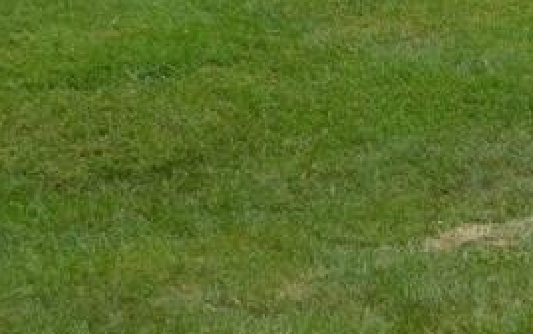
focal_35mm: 162
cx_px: 440
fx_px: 2355
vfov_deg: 7.8
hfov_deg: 12.8
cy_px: -288
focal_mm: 7.1
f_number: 3.9
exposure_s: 1/500
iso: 125
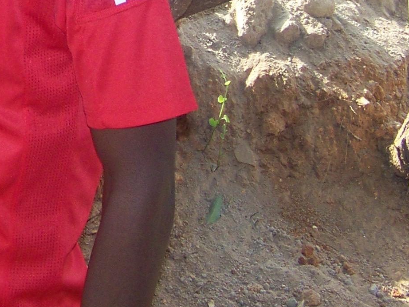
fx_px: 1417
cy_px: -51
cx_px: -109
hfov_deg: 15.7
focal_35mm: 120
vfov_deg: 12.1
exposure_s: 1/125
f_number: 2.8
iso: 64
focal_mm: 5.85
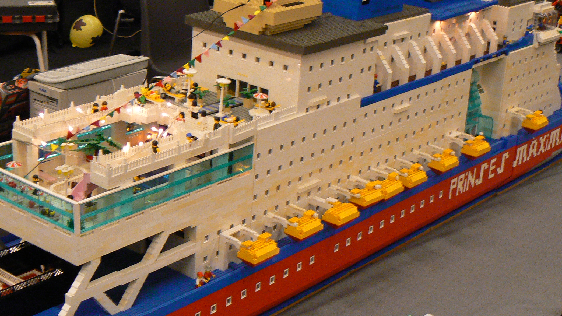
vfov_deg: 16.8
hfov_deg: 29.3
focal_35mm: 72
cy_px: 152
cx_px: 239
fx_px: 1073
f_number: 2.8
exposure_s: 1/10
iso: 200
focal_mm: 8.1
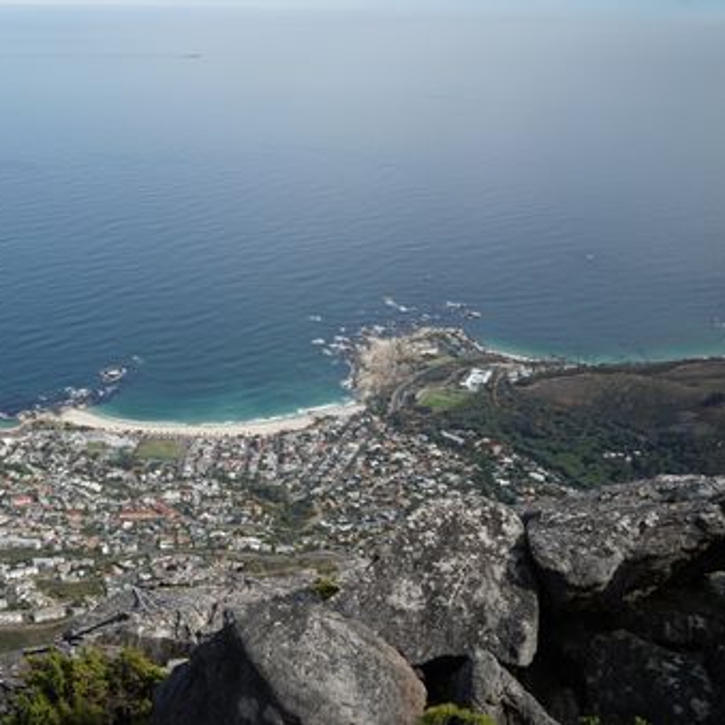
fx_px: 1066
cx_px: 225
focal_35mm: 45
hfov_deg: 37.0
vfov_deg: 37.6
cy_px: 361
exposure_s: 1/160
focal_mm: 35
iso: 50
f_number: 8
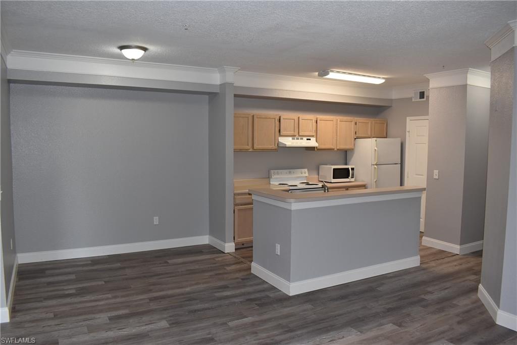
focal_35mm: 27
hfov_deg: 67.4
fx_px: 388
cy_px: 172
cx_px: 258
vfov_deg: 47.9
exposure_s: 1/60
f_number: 5.6
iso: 400
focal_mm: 18
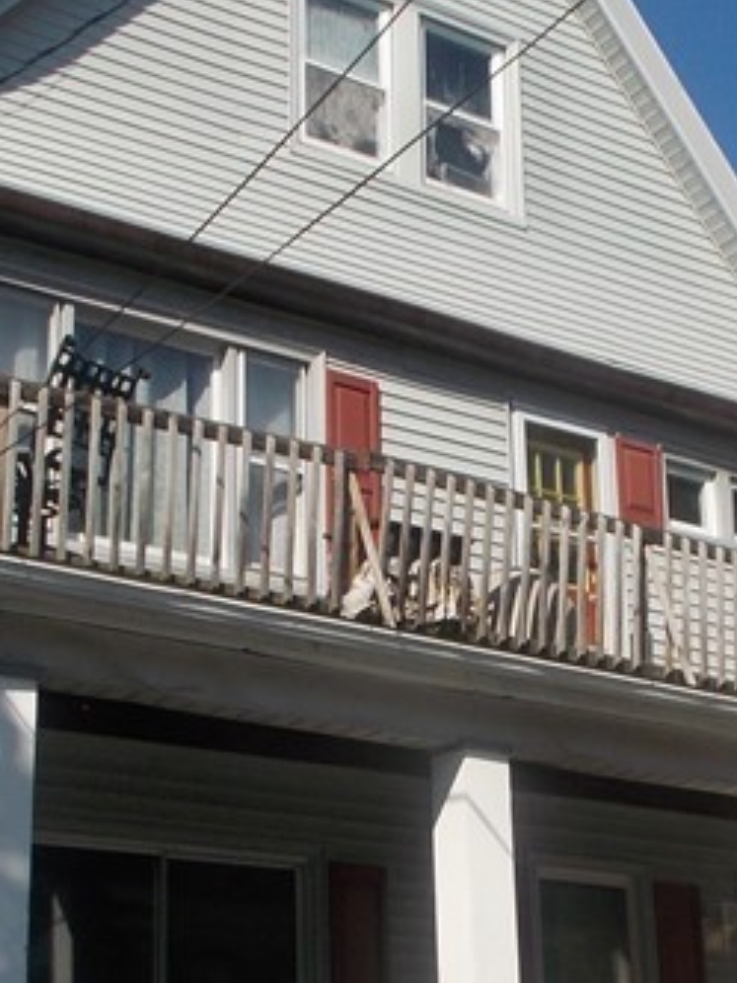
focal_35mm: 71
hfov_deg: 20.7
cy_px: 560
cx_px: 379
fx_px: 2016
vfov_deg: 27.4
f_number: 3.1
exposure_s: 1/1250
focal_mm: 4
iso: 80
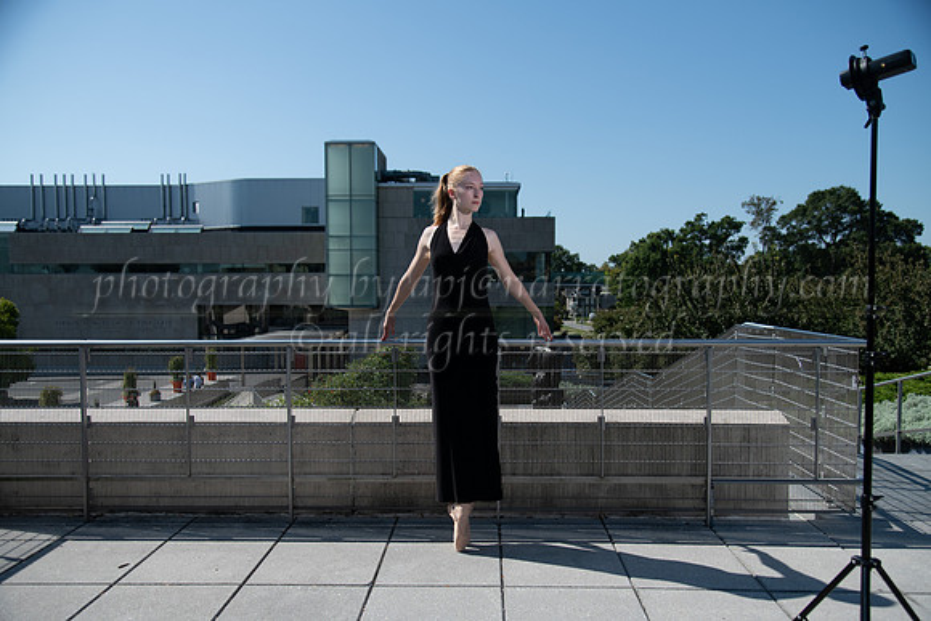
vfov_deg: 43.1
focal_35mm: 30
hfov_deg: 61.2
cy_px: 310
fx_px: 787
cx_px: 466
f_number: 4
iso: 200
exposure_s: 1/3200
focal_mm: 30
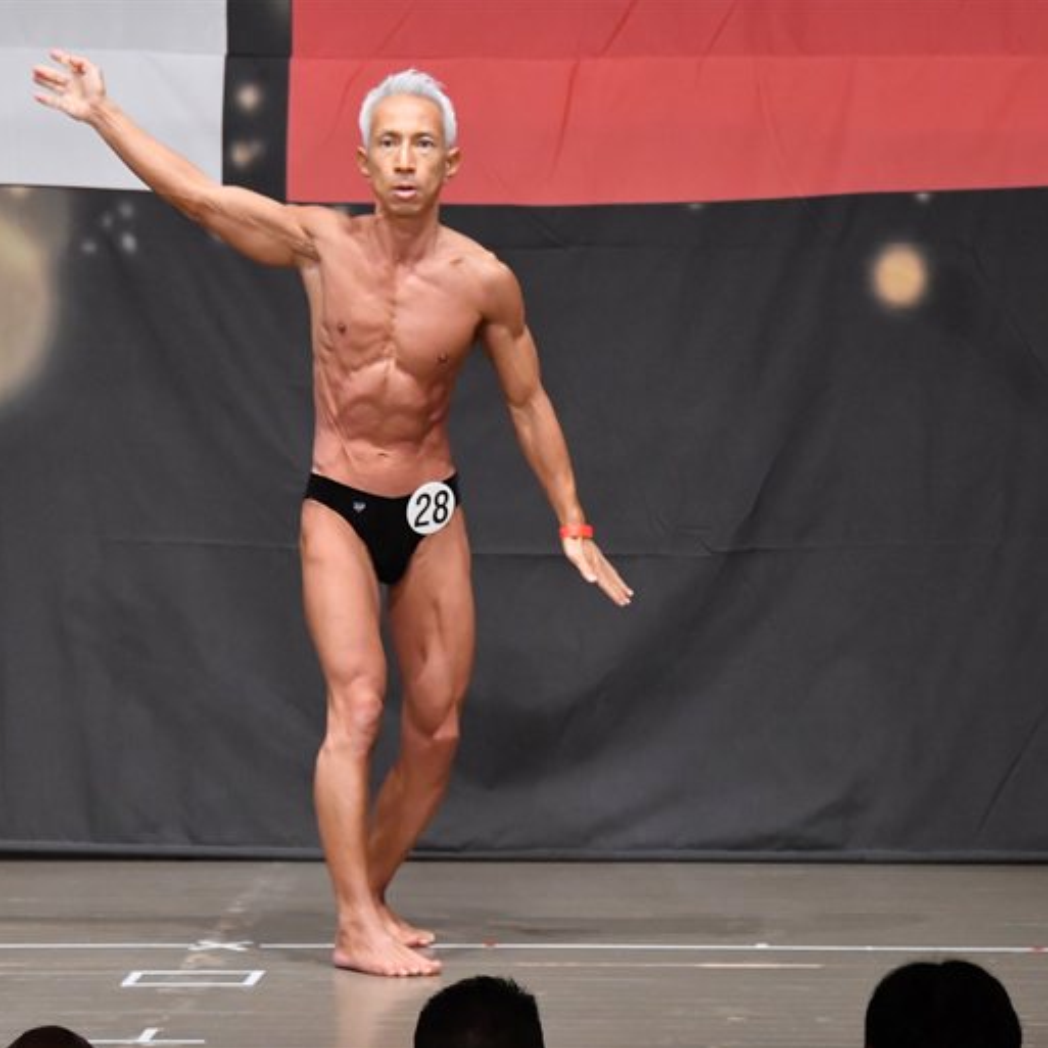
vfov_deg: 6.1
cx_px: 424
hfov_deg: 6.1
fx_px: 9899
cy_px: 525
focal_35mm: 289
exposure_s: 1/400
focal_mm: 150
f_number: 5.6
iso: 6400
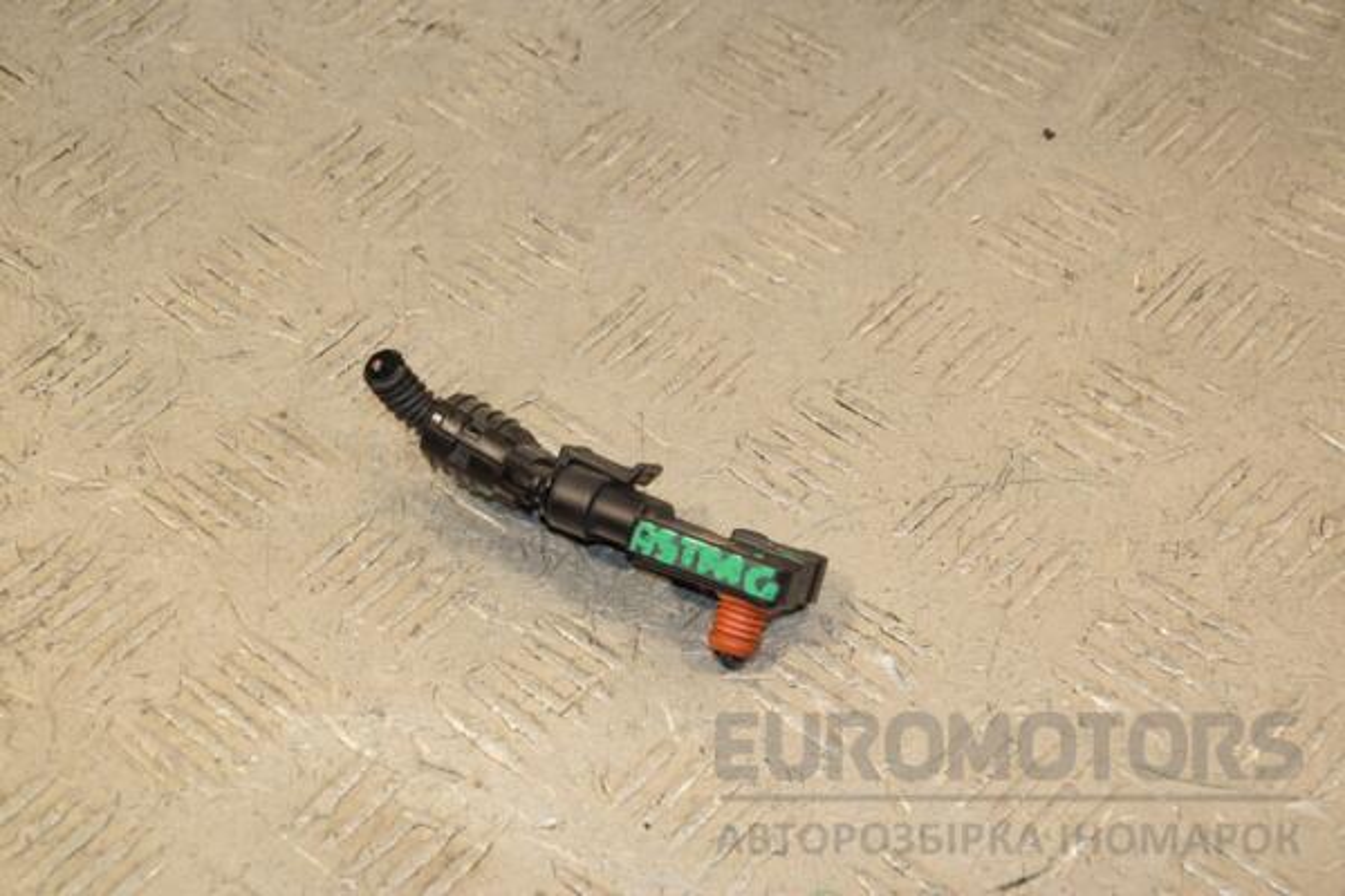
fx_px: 3698
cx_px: 672
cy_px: 448
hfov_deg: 20.6
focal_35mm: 99
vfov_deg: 13.8
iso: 800
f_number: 7.1
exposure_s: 1/200
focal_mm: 66
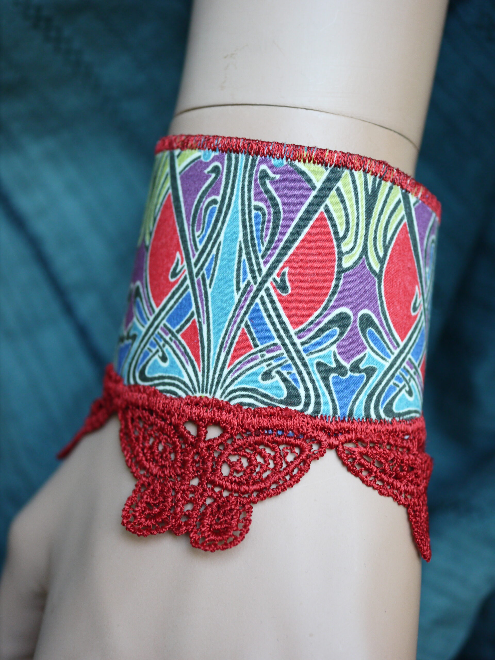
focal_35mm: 60
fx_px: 1144
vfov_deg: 32.2
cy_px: 330
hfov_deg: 24.4
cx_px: 248
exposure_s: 1/60
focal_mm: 30
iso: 500
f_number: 2.8
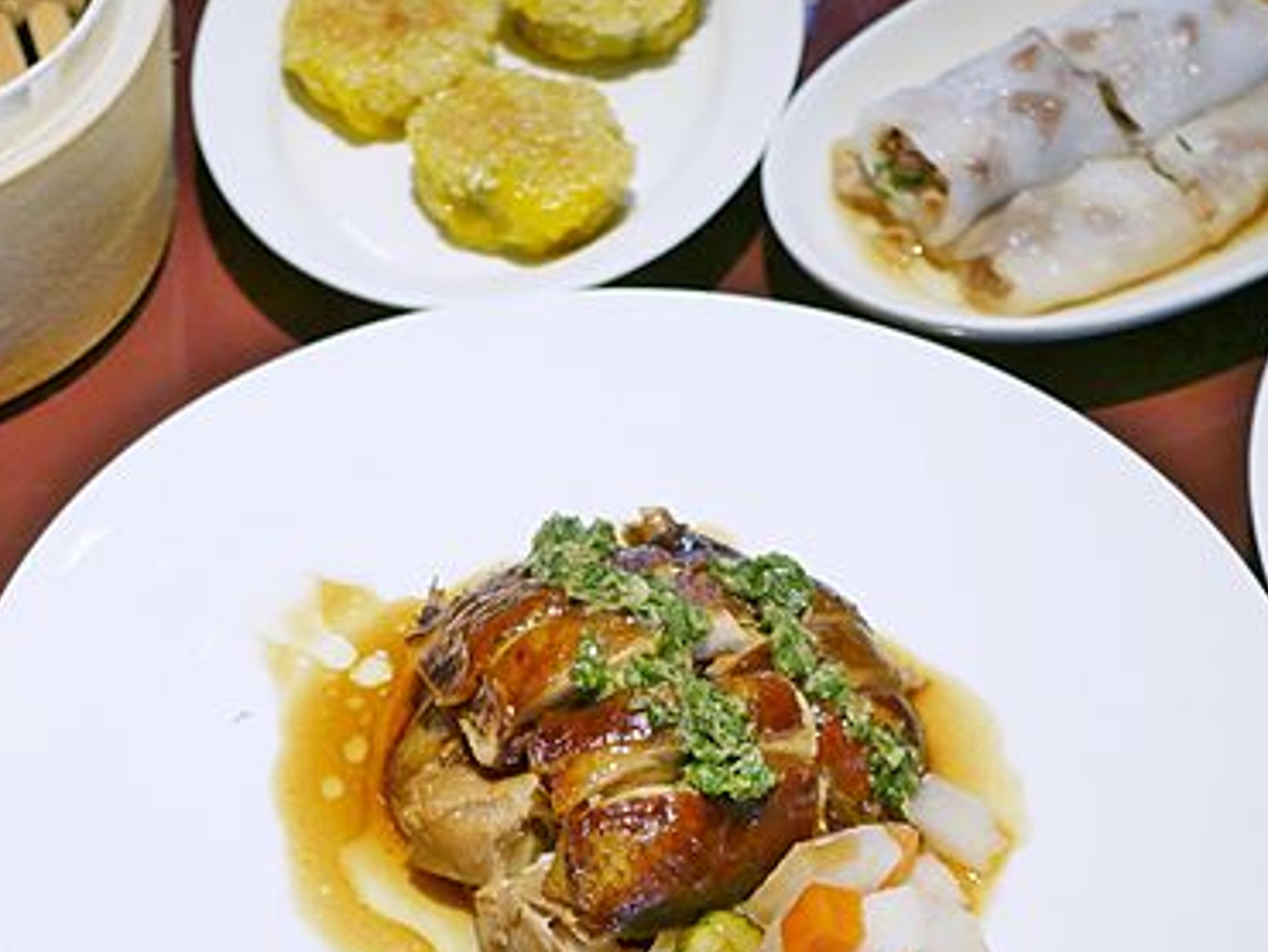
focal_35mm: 135
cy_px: 834
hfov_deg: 14.6
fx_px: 4948
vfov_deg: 10.9
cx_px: 610
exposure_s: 1/500
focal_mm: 25
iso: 200
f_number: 2
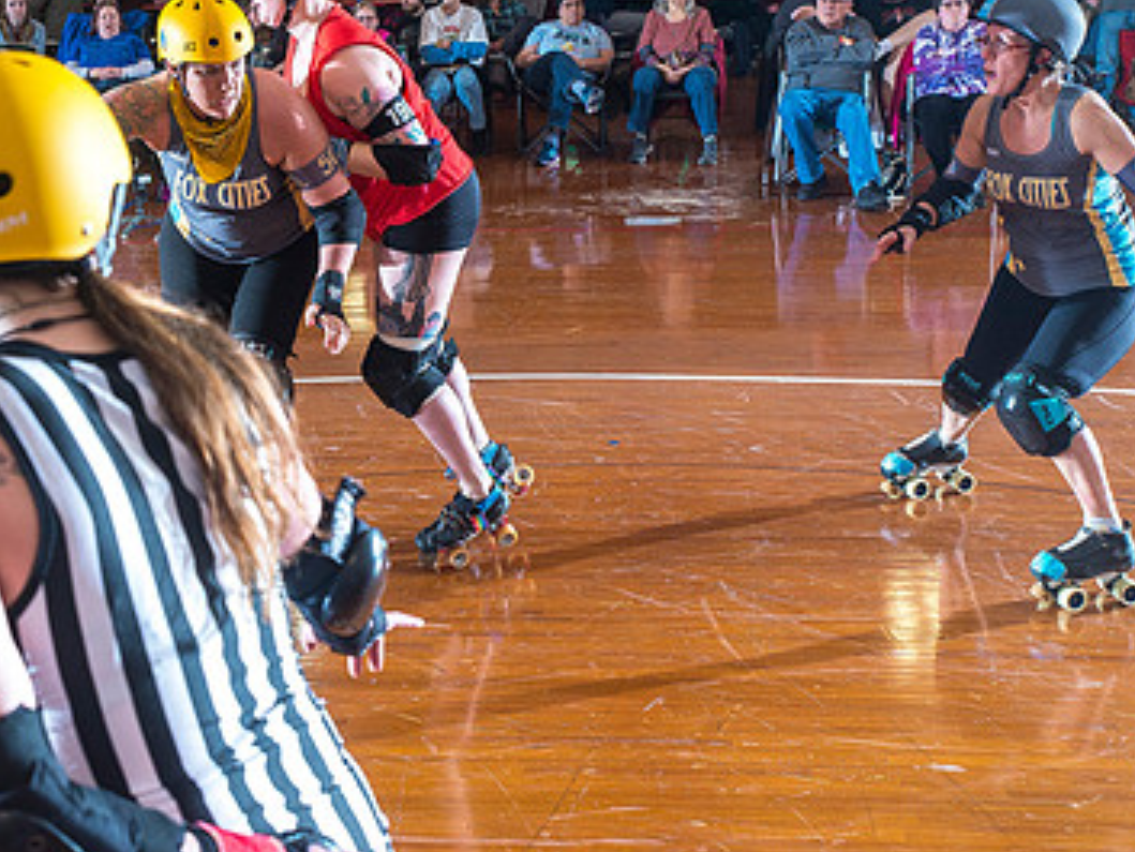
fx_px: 1968
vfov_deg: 24.3
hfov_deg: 31.9
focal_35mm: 60
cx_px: 363
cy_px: 256
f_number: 5.6
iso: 800
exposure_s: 1/160
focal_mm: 38
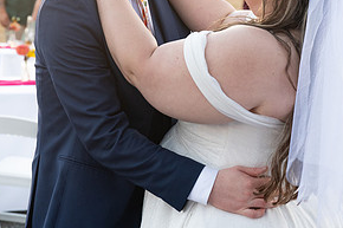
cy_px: 41
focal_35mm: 115
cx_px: 183
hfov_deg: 17.8
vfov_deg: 11.8
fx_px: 1095
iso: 1600
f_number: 4
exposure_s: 1/500
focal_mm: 54
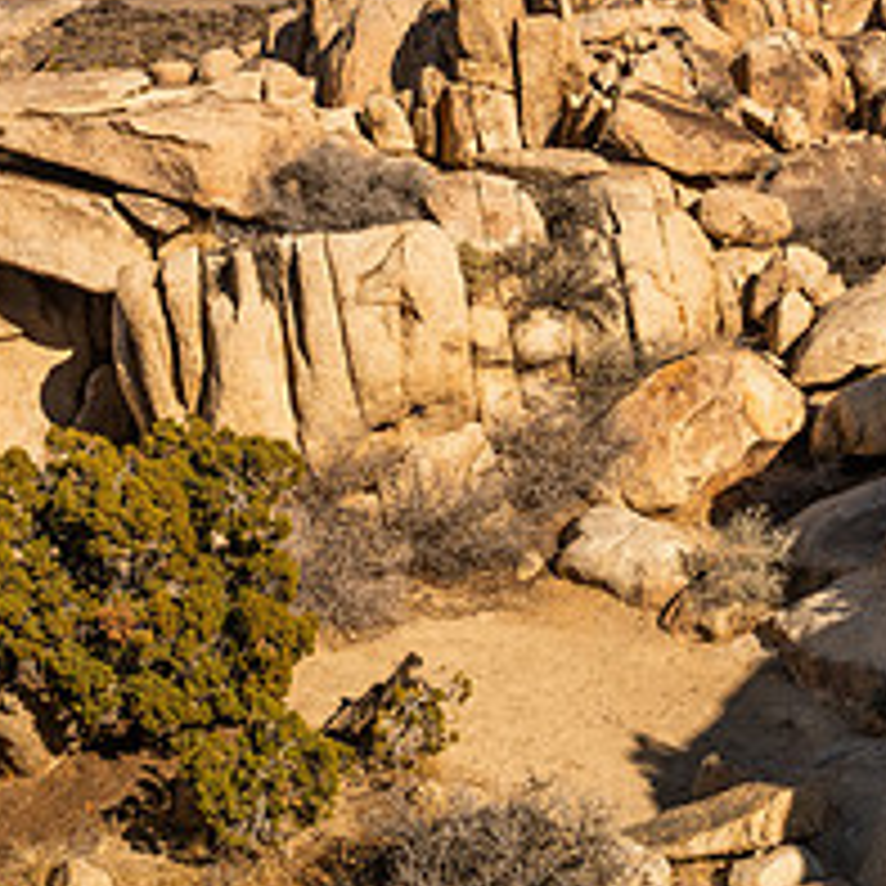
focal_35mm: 65
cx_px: 594
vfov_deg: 26.5
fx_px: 1882
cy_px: 407
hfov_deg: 26.3
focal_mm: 26
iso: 200
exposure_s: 1/800
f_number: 10
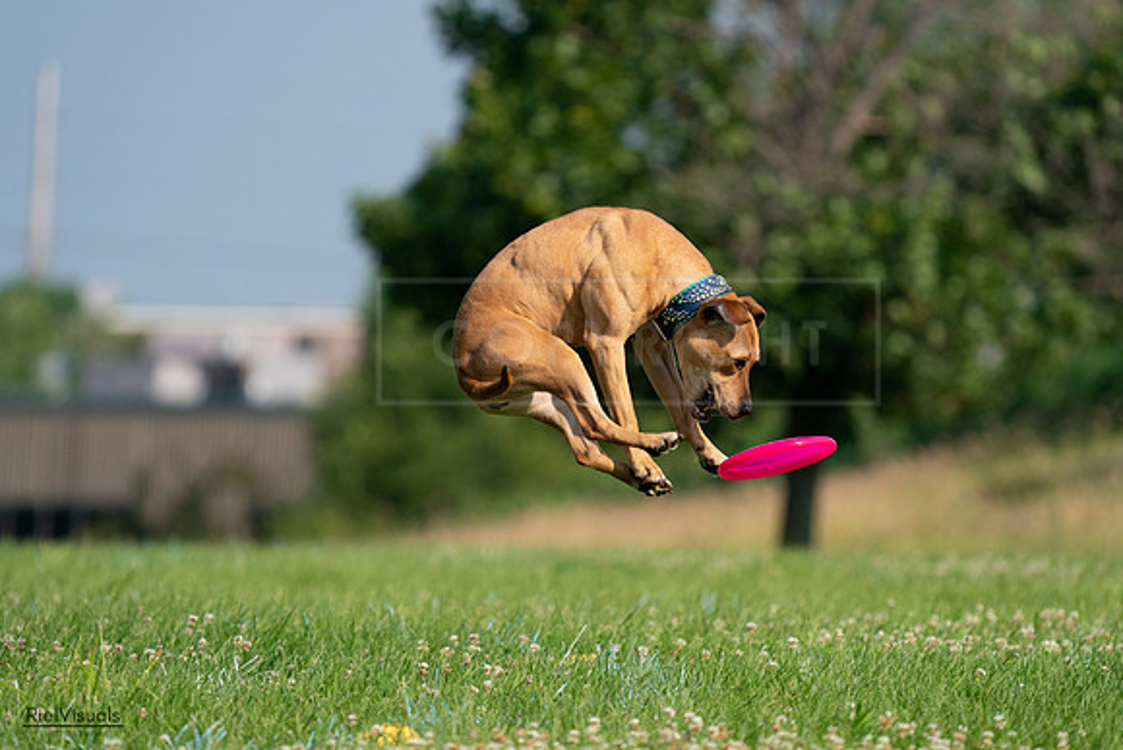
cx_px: 562
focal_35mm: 394
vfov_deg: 3.5
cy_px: 375
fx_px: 12293
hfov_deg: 5.2
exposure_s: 1/4000
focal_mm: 394
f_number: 6.3
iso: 800
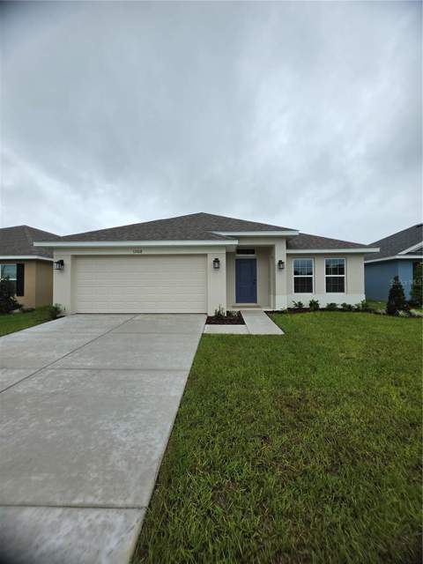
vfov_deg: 106.2
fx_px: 212
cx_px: 212
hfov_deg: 89.9
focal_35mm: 13
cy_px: 282
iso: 100
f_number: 1.9
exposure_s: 1/2000
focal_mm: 2.2
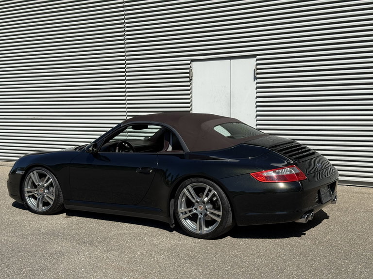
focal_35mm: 48
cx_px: 186
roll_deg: +0.1
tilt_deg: -3.4
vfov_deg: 30.3
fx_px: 517
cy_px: 140
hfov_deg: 39.7
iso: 80
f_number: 1.78
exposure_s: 1/5208
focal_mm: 6.76
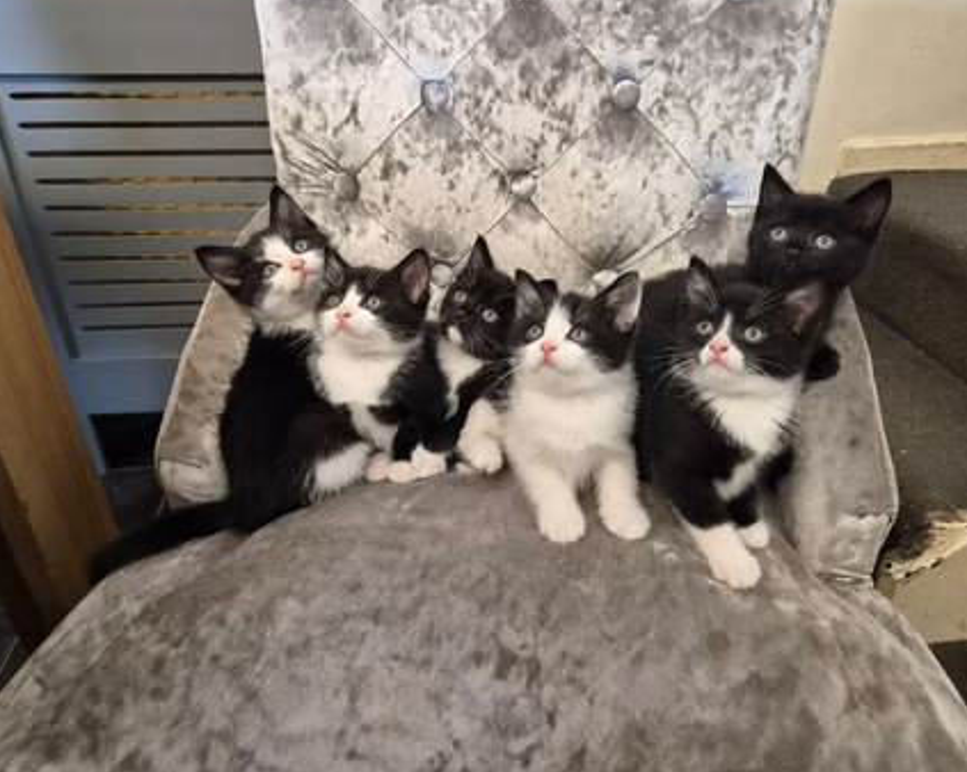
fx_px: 715
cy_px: 378
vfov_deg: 56.8
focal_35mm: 25
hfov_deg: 68.1
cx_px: 497
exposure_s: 1/100
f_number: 1.8
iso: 800
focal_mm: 5.4
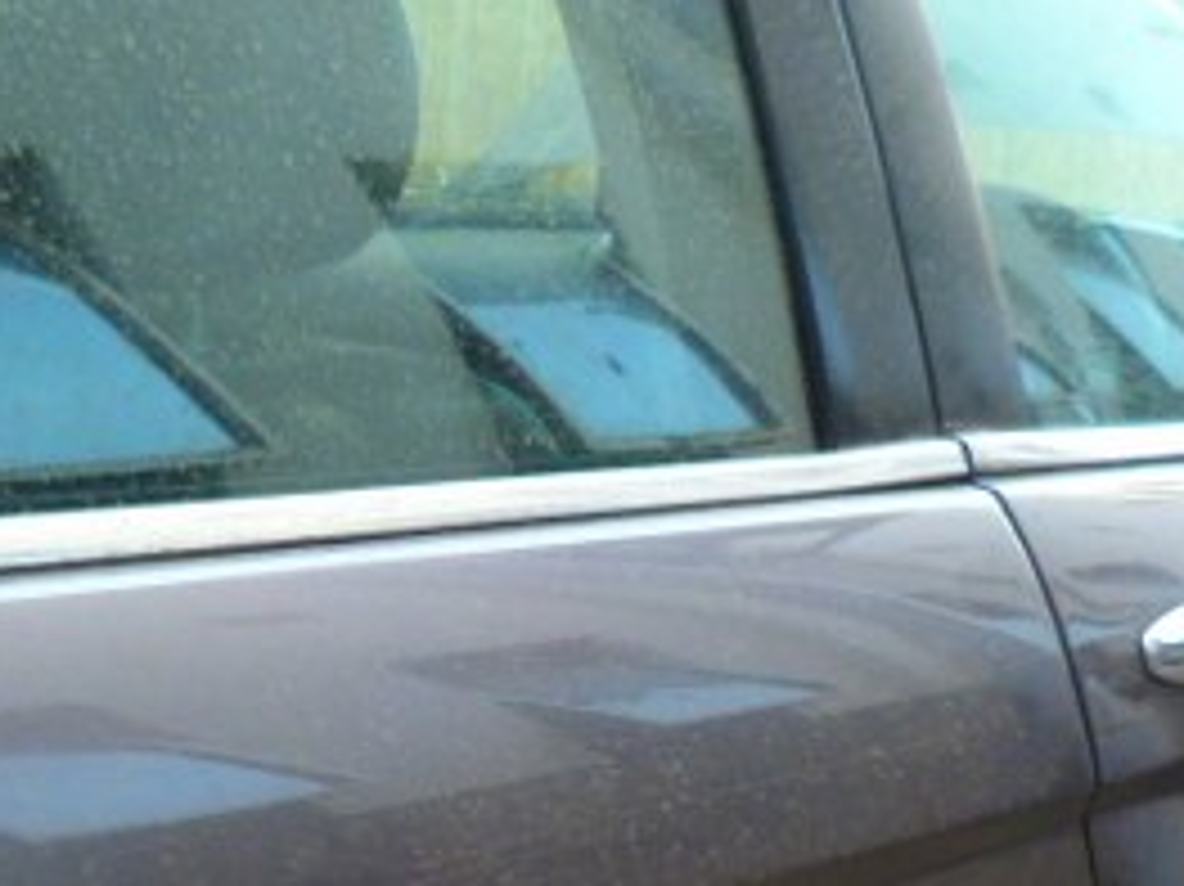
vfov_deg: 19.1
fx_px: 2598
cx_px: 405
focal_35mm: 76
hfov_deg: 25.5
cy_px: 760
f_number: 2.8
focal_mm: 4.5
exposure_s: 1/60
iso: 200
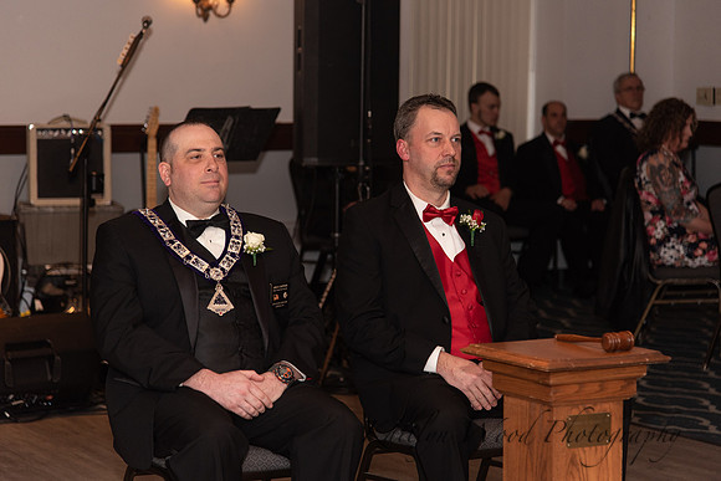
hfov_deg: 20.8
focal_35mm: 98
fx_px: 1963
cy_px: 240
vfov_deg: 14.0
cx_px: 360
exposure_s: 1/200
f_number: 4
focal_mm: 98
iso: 800
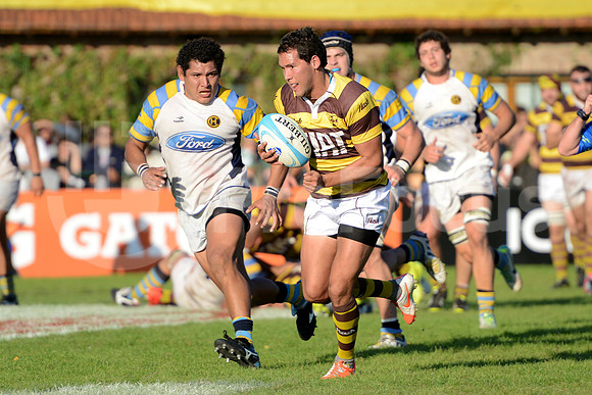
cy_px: 198
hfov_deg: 7.6
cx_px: 296
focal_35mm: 270
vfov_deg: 5.1
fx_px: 4441
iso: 500
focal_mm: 270
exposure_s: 1/1600
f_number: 4
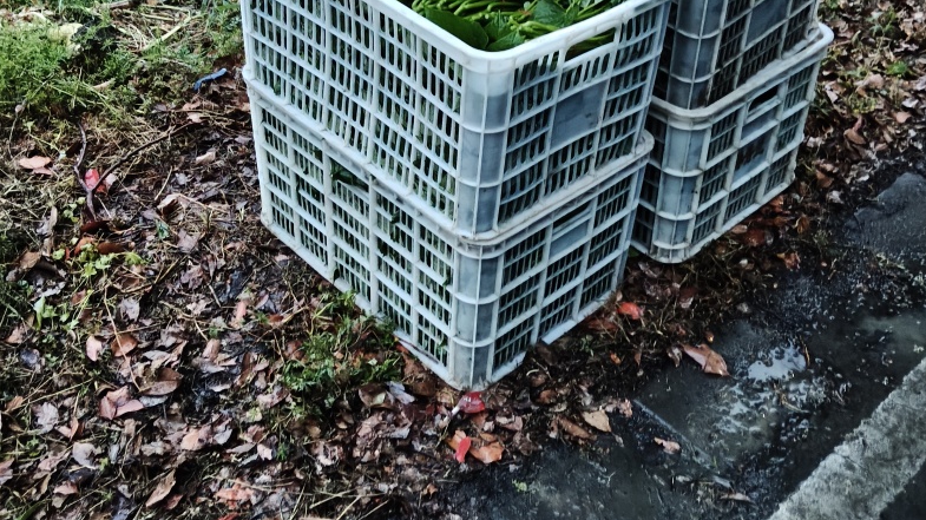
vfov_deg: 29.2
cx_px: 462
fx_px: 982
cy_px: 134
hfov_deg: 50.5
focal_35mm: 40
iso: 2000
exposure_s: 1/20
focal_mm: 3.98
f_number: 1.8
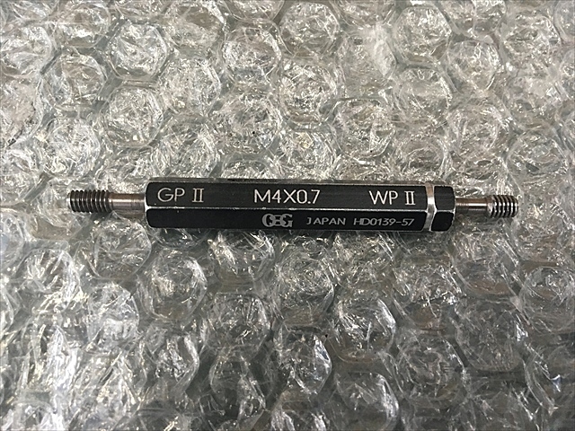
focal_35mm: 29
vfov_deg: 48.2
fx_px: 482
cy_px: 216
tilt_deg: -77.7
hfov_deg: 61.7
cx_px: 288
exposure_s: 1/30
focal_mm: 4.15
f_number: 2.2
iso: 100
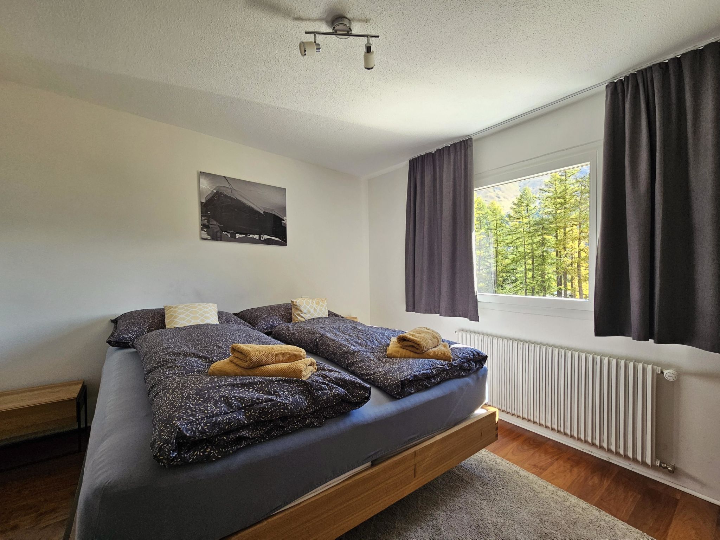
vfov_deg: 89.9
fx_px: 270
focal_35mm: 13
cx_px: 360
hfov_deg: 106.2
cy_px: 270
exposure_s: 1/100
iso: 50
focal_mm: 2.2
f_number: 2.2
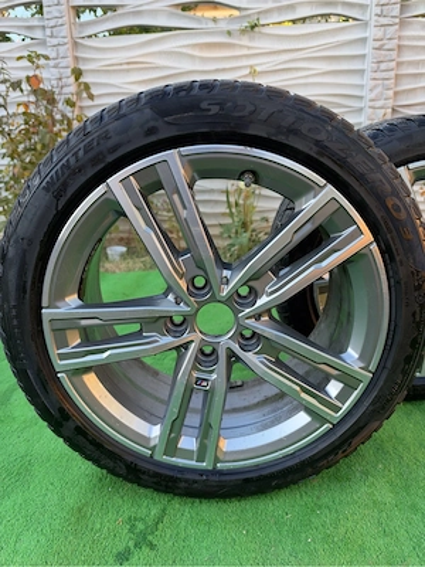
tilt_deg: -16.2
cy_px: 284
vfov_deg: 71.6
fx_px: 393
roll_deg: +1.5
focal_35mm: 24
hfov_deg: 56.8
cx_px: 212
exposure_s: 1/238
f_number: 1.48
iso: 64
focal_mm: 6.93
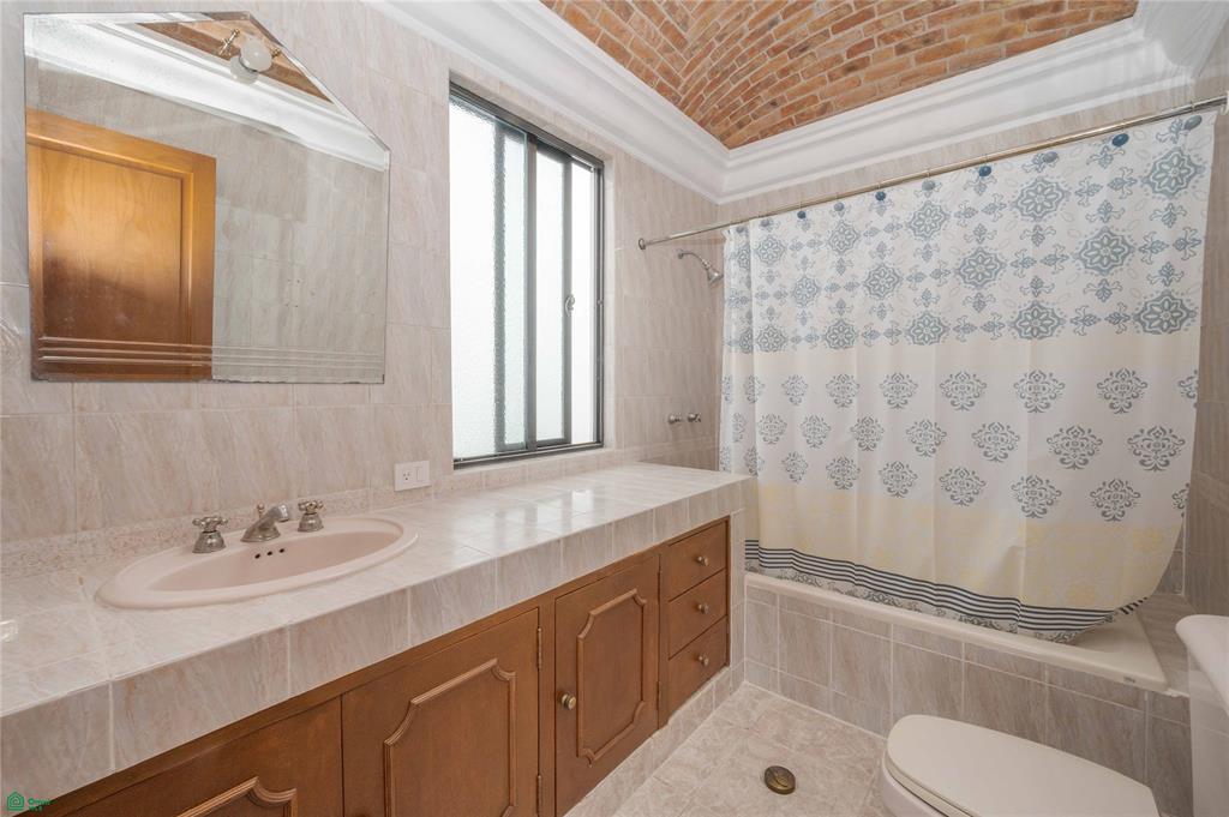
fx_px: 495
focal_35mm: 14
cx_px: 614
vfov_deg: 79.1
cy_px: 408
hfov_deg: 102.3
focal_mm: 14.5
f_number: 20
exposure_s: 1/10
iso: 400
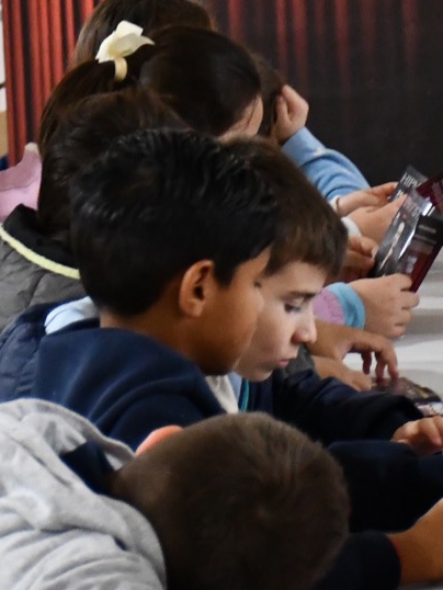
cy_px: -17
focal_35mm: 300
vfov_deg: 6.6
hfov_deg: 5.0
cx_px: 259
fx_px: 5115
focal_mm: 56
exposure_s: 1/125
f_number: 4.8
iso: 3600
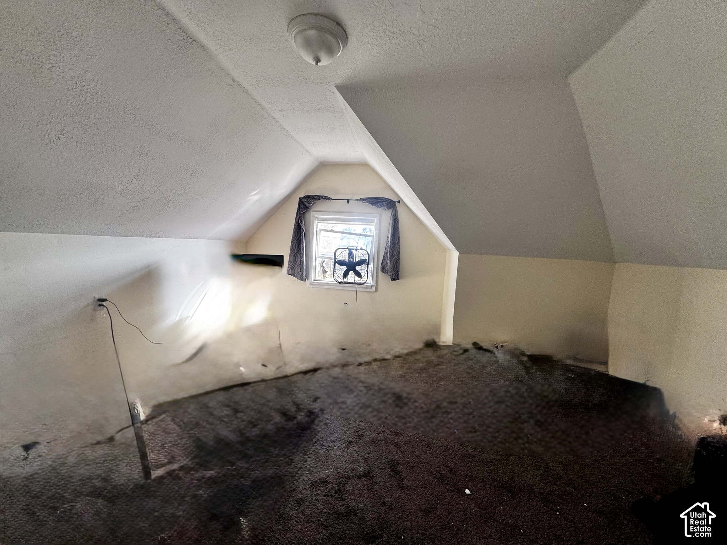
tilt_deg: -5.4
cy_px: 272
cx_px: 364
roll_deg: -3.1
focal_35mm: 14
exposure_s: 1/120
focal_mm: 2.22
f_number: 2.2
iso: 160
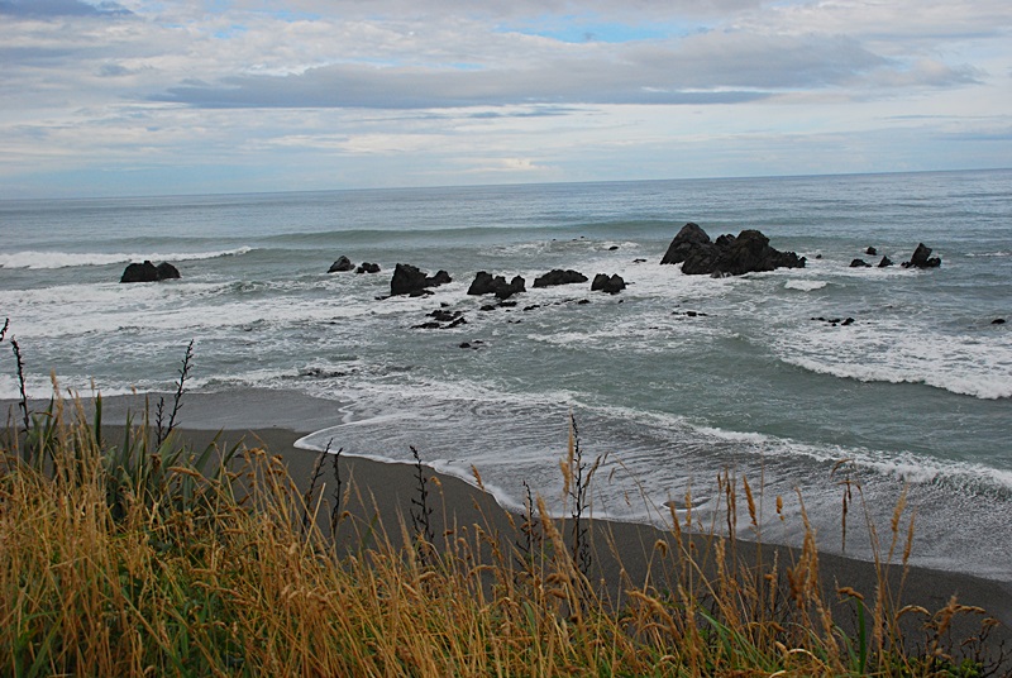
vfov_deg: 40.1
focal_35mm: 33
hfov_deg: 57.2
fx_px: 929
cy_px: 339
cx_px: 506
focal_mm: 22
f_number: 5.6
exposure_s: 1/2000
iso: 400
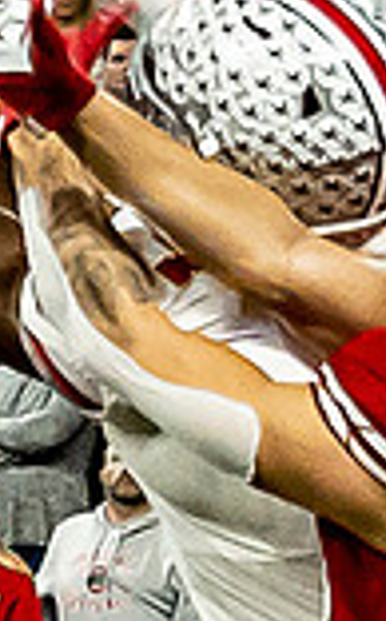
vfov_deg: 1.8
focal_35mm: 1179
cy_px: 475
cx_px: -1106
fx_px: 19918
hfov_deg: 1.1
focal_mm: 40
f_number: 2.8
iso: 2000
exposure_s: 1/1000
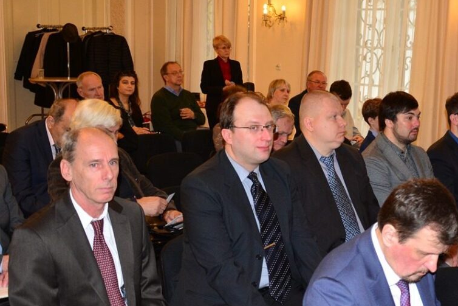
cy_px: 151
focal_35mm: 56
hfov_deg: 34.8
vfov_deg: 24.2
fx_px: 713
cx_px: 349
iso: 800
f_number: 3.8
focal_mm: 22
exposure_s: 1/125
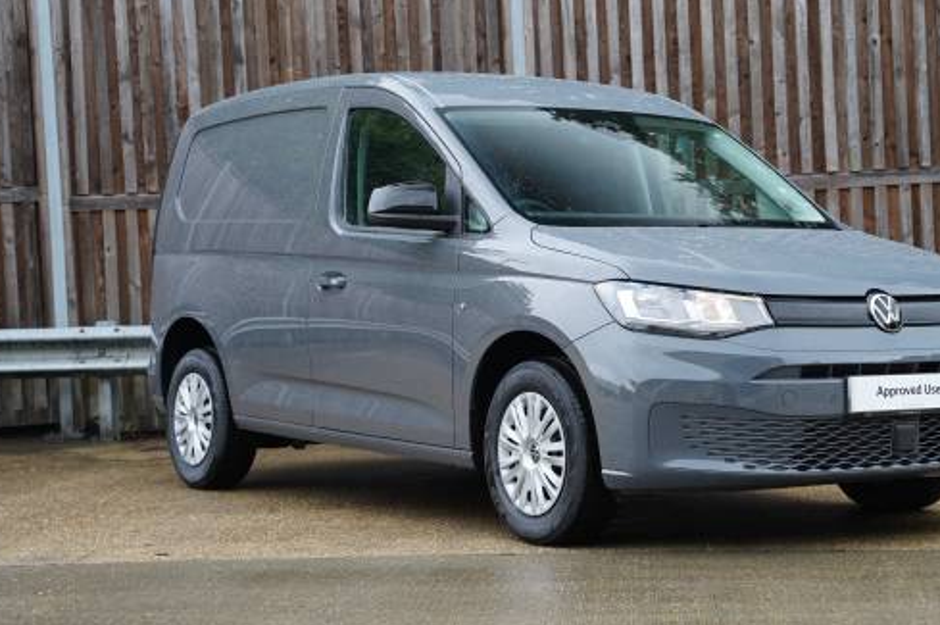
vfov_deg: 18.7
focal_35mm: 73
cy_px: 281
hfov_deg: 27.8
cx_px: 586
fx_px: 1895
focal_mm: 55.5
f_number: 4
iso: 800
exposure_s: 1/160
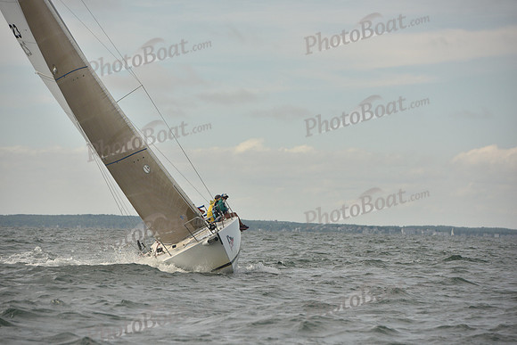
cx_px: 258
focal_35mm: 200
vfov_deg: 6.9
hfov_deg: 10.3
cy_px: 172
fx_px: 2873
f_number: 7.1
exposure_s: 1/1000
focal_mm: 200
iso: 320
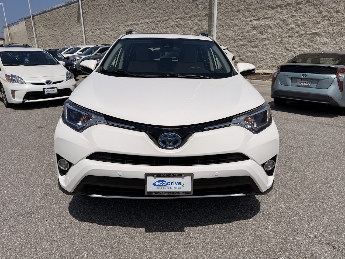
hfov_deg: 71.6
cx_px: 172
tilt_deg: -17.9
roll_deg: +0.5
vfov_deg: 56.8
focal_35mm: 24
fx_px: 239
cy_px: 130
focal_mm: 6.76
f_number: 1.78
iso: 64
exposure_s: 1/14286
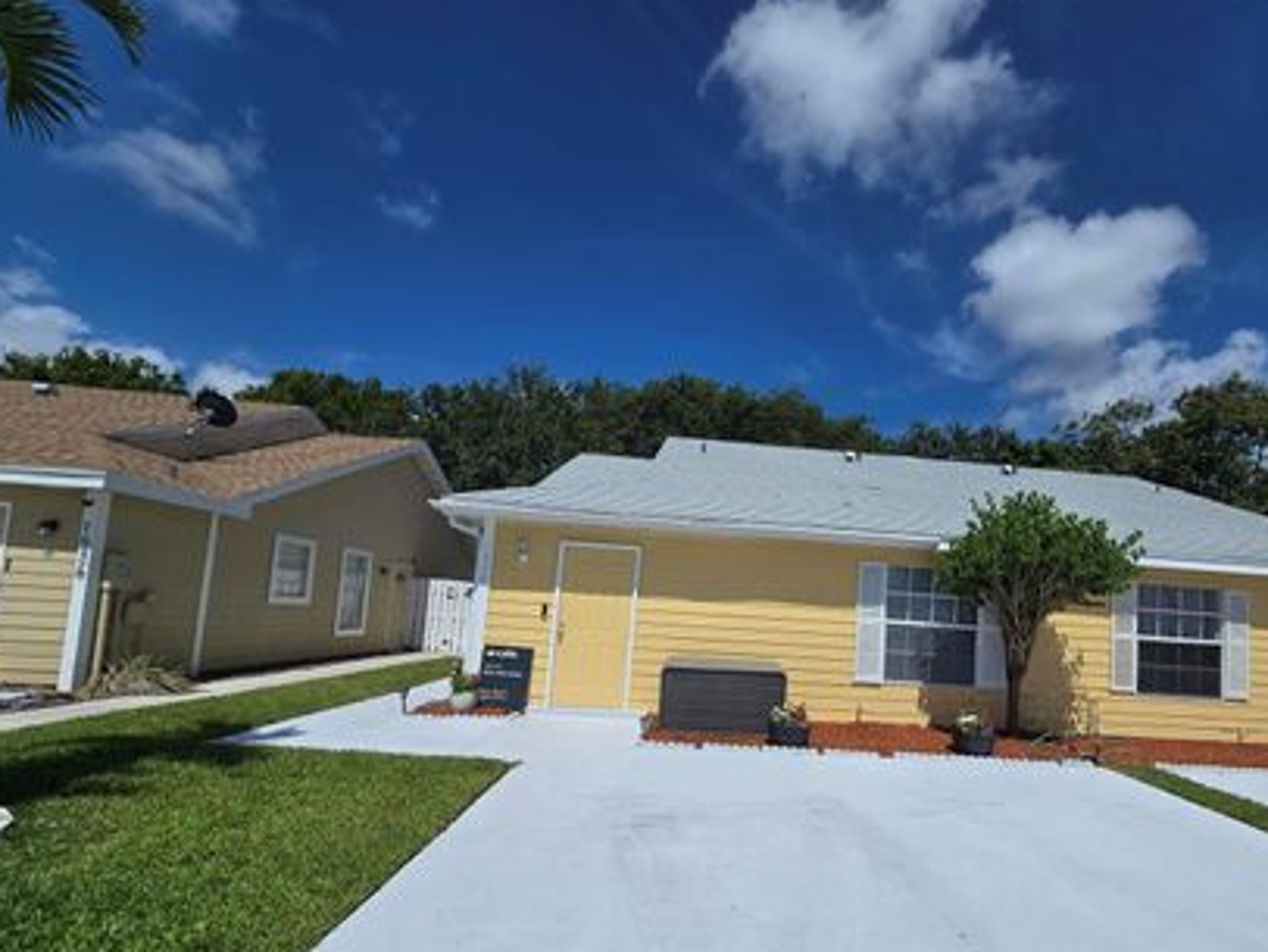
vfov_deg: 77.4
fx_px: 586
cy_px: 563
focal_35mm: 16
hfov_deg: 93.2
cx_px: 762
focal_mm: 2.2
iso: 50
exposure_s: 1/5883
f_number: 2.2
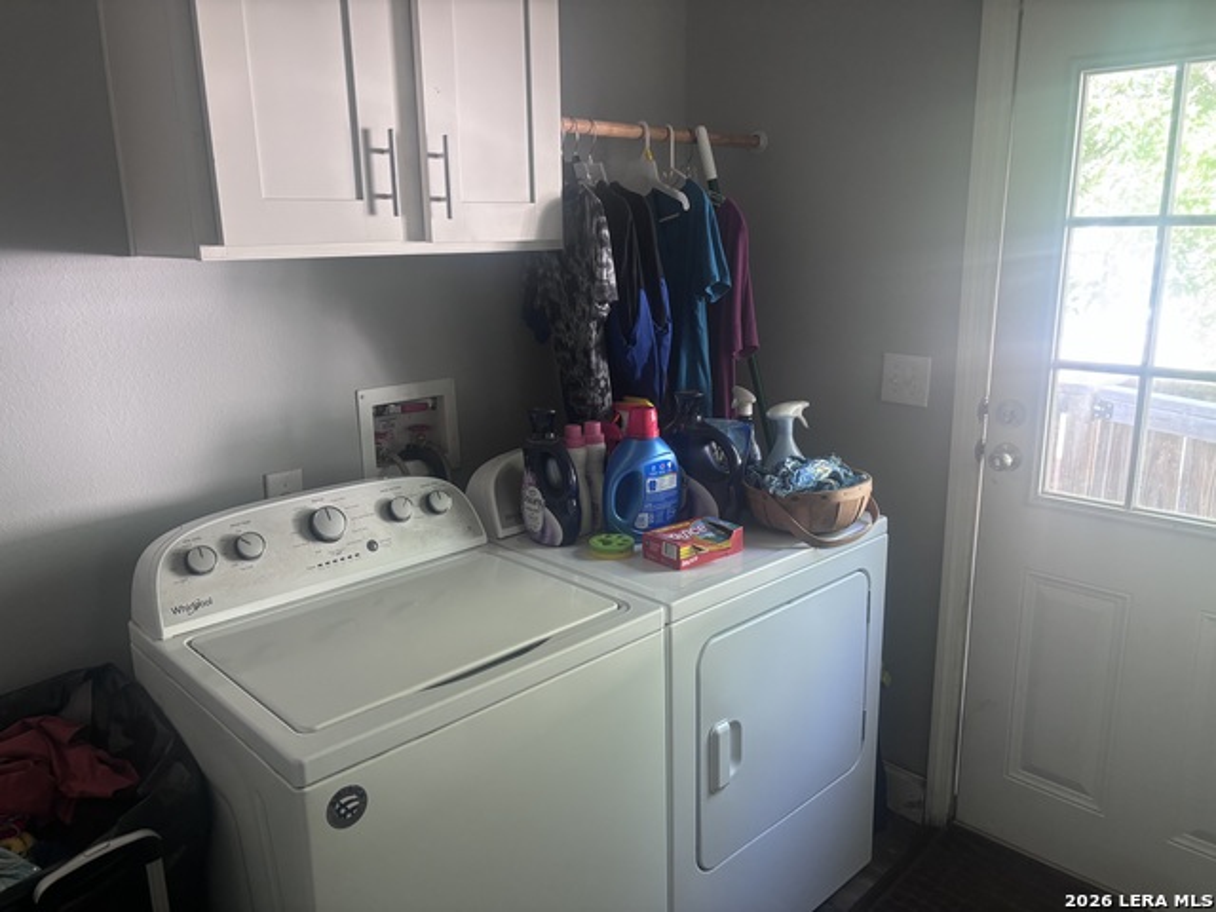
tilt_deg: -12.8
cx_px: 608
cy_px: 456
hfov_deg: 67.3
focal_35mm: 26
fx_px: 913
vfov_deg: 53.1
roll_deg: +0.8
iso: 250
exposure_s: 1/60
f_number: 1.6
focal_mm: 5.96
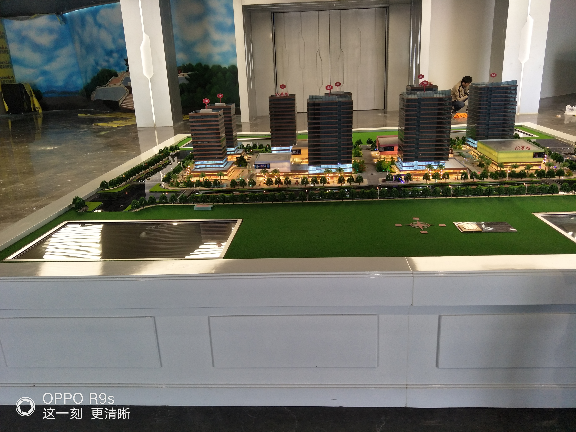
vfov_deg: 56.8
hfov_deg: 71.6
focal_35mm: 24
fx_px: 399
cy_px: 216
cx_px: 288
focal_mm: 4.1
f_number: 1.7
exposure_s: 1/100
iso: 98
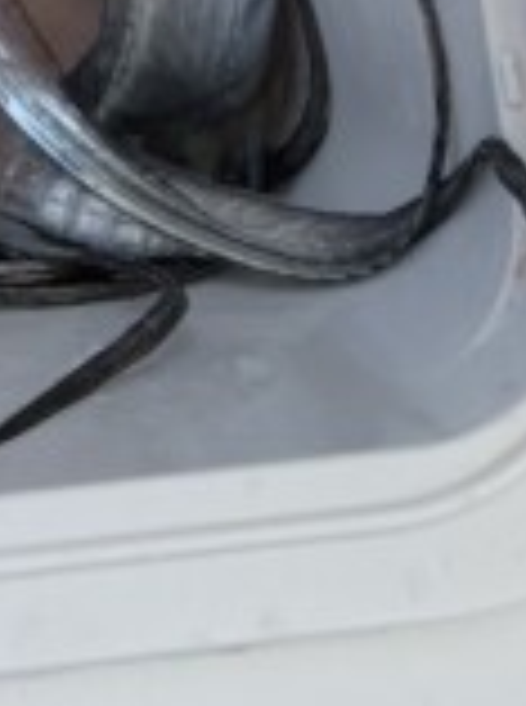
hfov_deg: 8.5
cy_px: -1250
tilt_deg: -69.6
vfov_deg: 9.8
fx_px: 3377
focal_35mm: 166
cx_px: -445
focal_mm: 5.96
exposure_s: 1/1550
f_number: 1.6
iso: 50
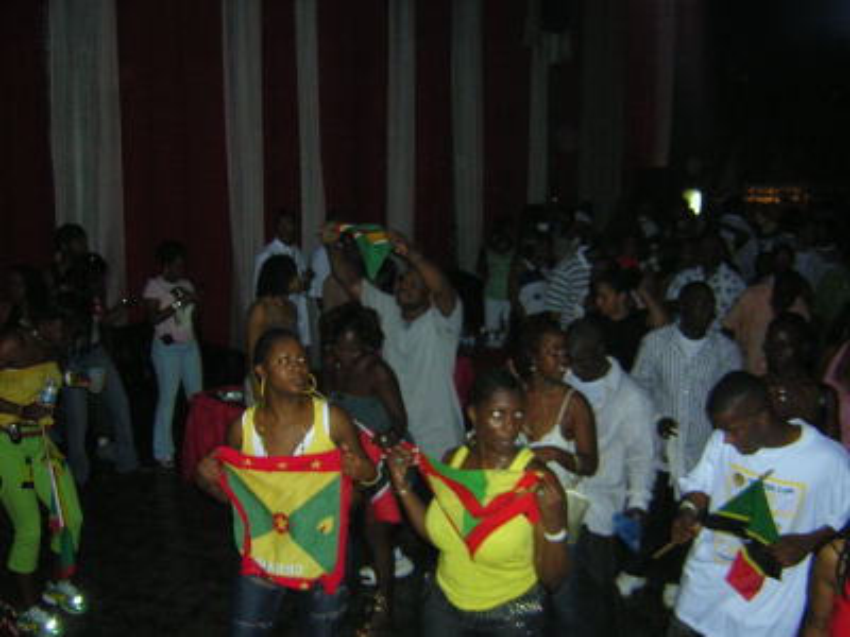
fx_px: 884
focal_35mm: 36
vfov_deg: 39.7
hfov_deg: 51.4
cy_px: 318
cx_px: 425
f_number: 2.6
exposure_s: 1/60.1
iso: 400
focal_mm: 4.7
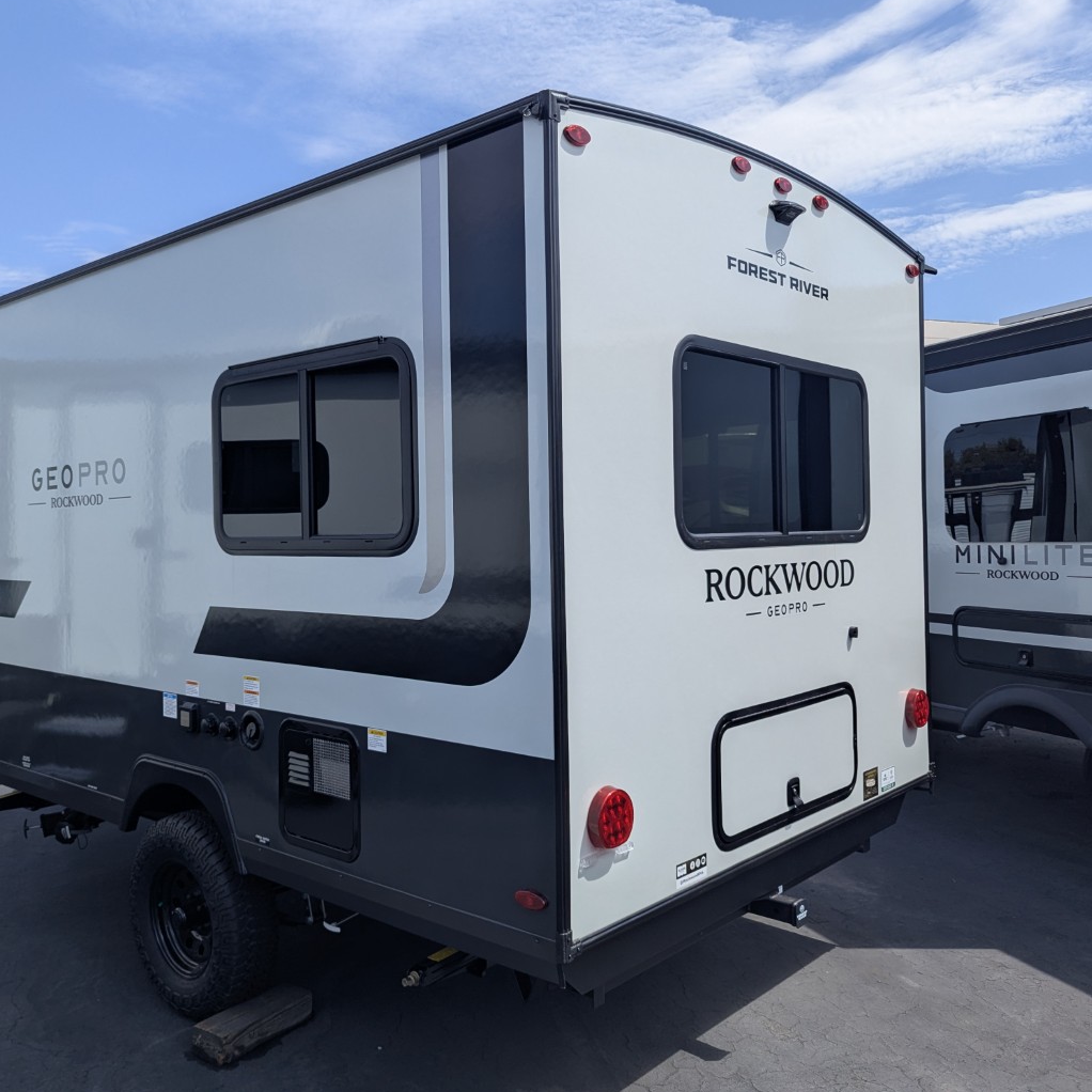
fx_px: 1035
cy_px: 539
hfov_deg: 55.3
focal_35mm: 29
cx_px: 455
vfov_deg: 55.6
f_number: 1.85
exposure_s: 1/2262
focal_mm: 6.81
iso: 47
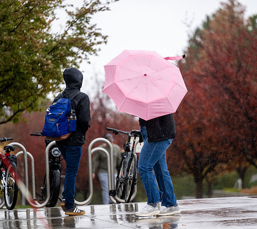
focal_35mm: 240
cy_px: 114
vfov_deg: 6.9
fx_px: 1908
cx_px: 172
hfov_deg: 7.7
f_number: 2.8
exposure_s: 1/500
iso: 800
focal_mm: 200
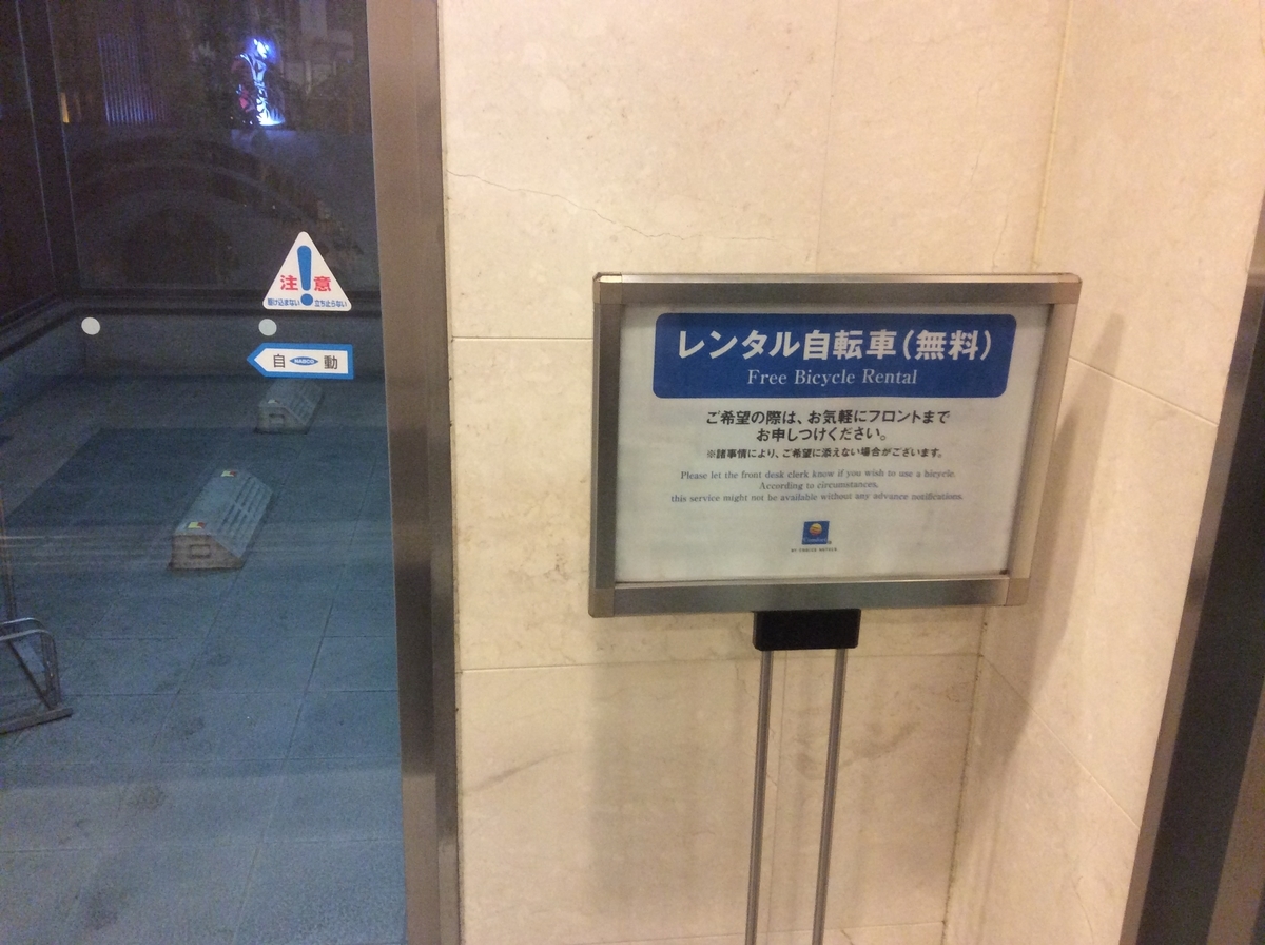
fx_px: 1168
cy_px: 472
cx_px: 632
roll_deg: -2.8
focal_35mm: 32
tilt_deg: -17.9
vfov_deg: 44.0
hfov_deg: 56.9
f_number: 2.4
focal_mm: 3.3
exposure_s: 1/24
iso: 200
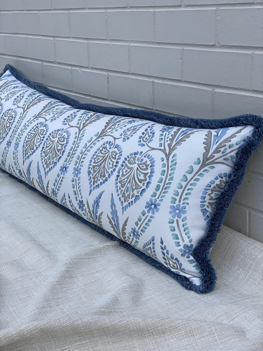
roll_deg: +1.8
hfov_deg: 28.0
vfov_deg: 36.8
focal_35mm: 52
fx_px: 527
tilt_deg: -17.4
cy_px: 176
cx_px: 132
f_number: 2
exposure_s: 1/657
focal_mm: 6
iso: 20
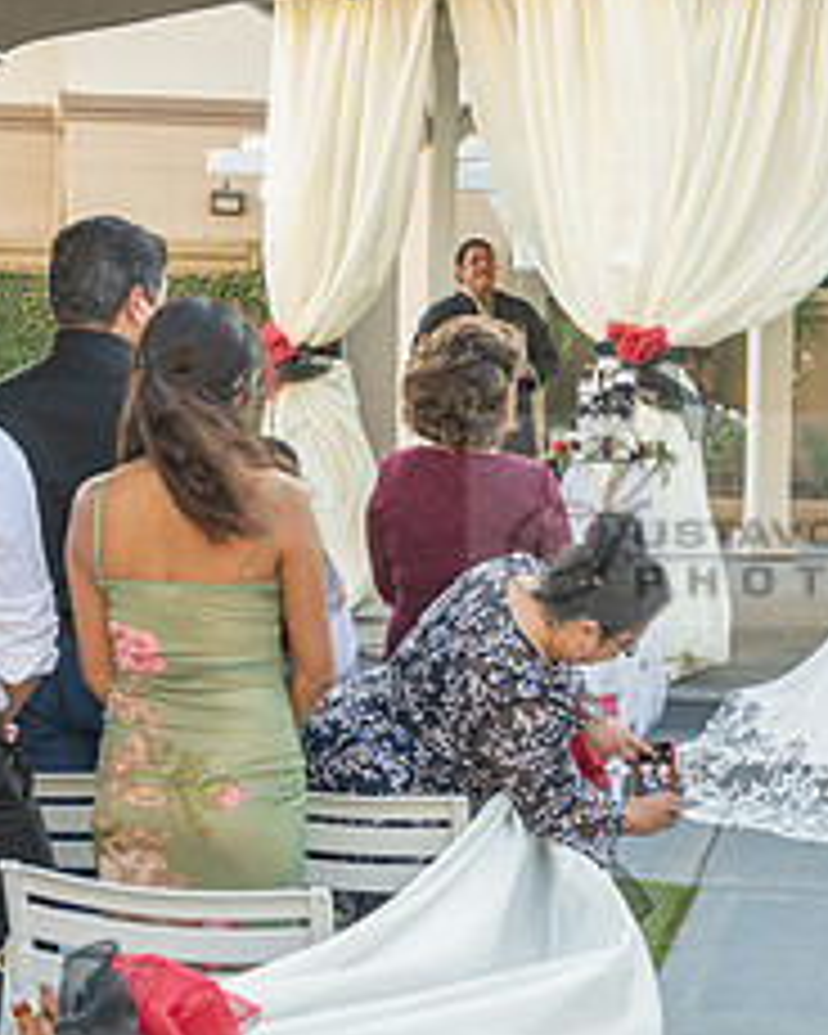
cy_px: 520
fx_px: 2542
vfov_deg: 23.0
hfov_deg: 18.0
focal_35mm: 83
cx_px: 860
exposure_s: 1/200
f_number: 5.6
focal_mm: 35
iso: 500
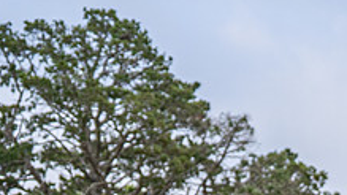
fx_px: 2971
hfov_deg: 6.7
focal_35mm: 323
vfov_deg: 3.7
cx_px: 369
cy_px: 415
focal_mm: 82
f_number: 2.8
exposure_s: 1/1600
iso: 400
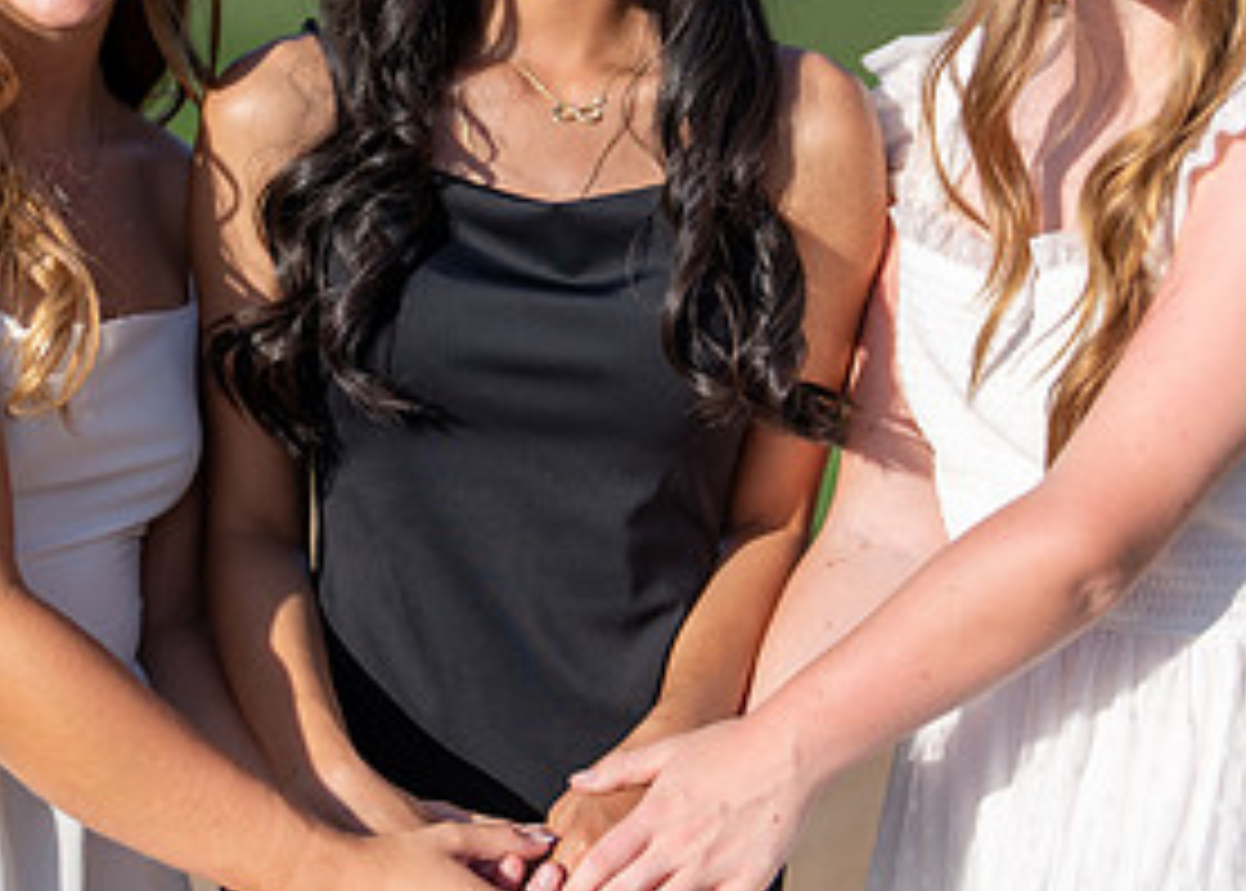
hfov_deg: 18.2
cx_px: 549
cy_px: 36
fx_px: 3894
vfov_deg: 12.9
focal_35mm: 110
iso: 100
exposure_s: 1/10000
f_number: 1.2
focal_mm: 50
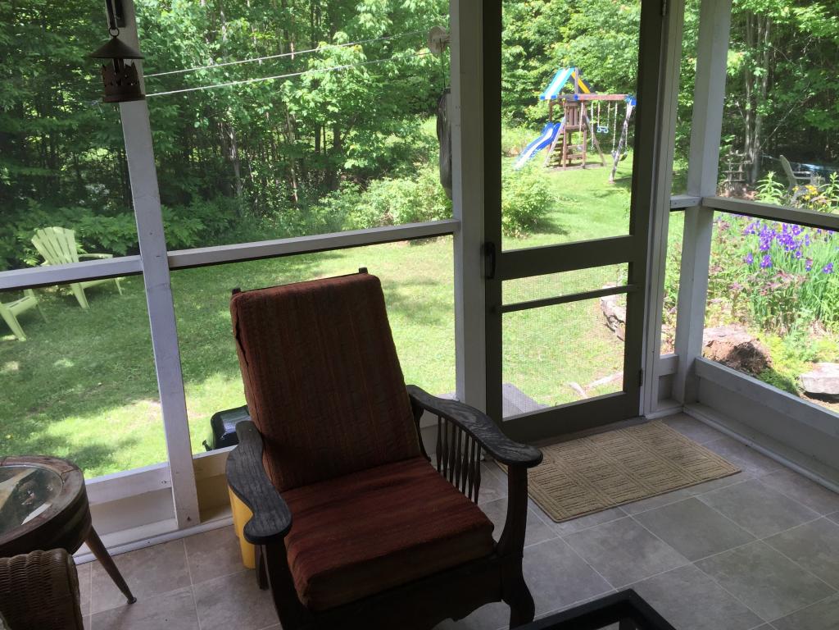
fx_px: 703
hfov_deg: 61.7
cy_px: 315
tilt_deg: -16.6
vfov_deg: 48.2
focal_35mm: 29
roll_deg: +1.1
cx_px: 420
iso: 32
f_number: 2.2
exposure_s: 1/363
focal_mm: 4.15
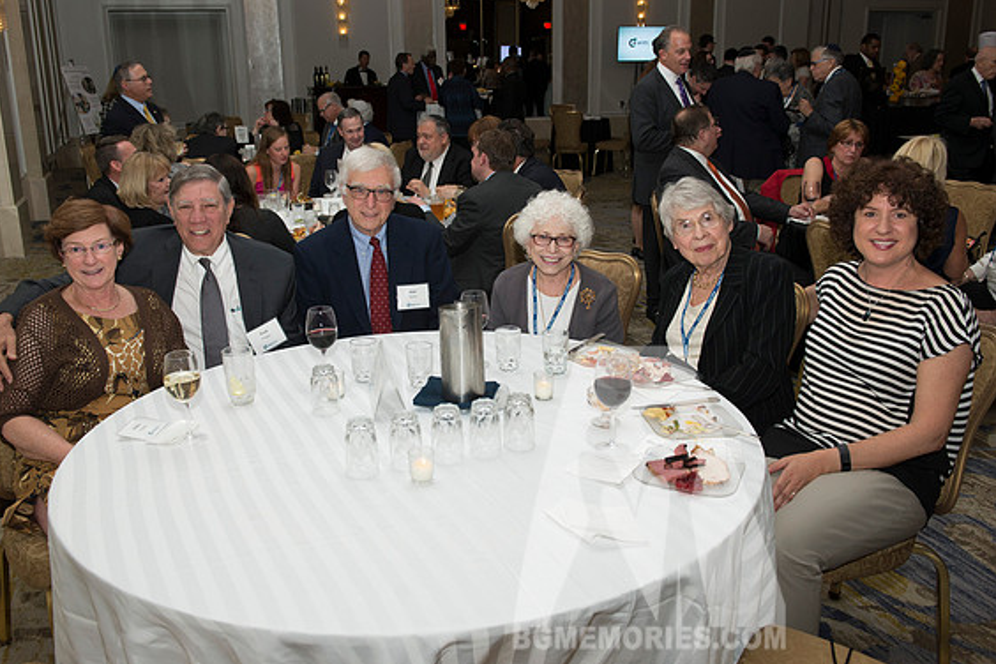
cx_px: 482
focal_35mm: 32
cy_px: 305
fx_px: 885
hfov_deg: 58.7
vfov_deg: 41.1
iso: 1000
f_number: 5.6
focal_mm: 29
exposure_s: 1/125
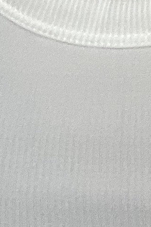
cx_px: 203
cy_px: -384
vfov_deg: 8.9
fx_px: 1259
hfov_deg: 6.8
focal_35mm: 200
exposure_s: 1/120
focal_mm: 2.71
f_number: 2.2
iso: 80
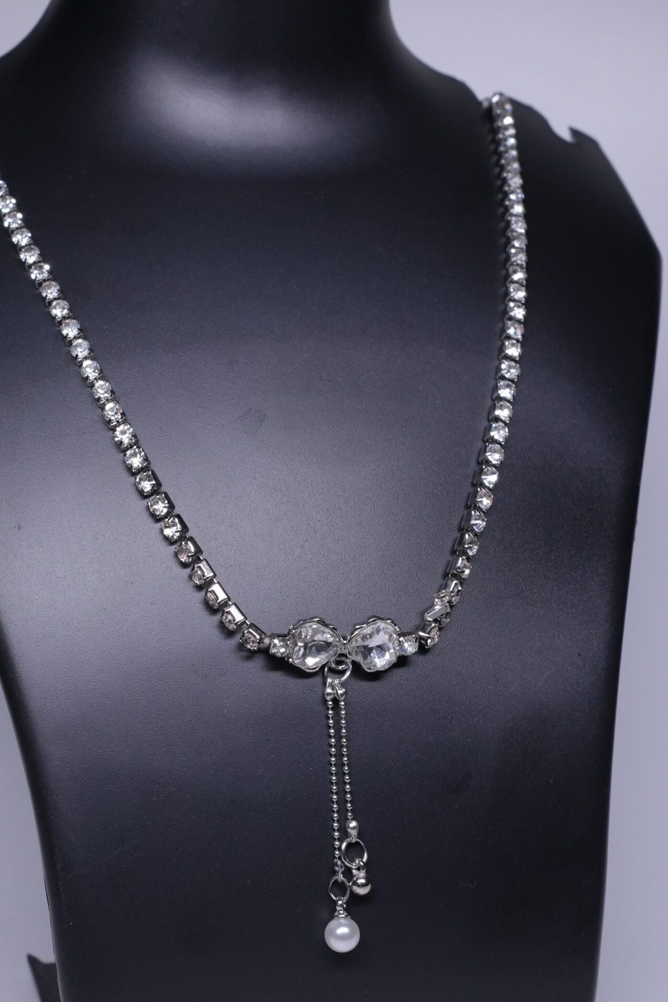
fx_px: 1920
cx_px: 279
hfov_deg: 19.7
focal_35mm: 69
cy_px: 579
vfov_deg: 29.2
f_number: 8
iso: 800
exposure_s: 1/160
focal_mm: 35
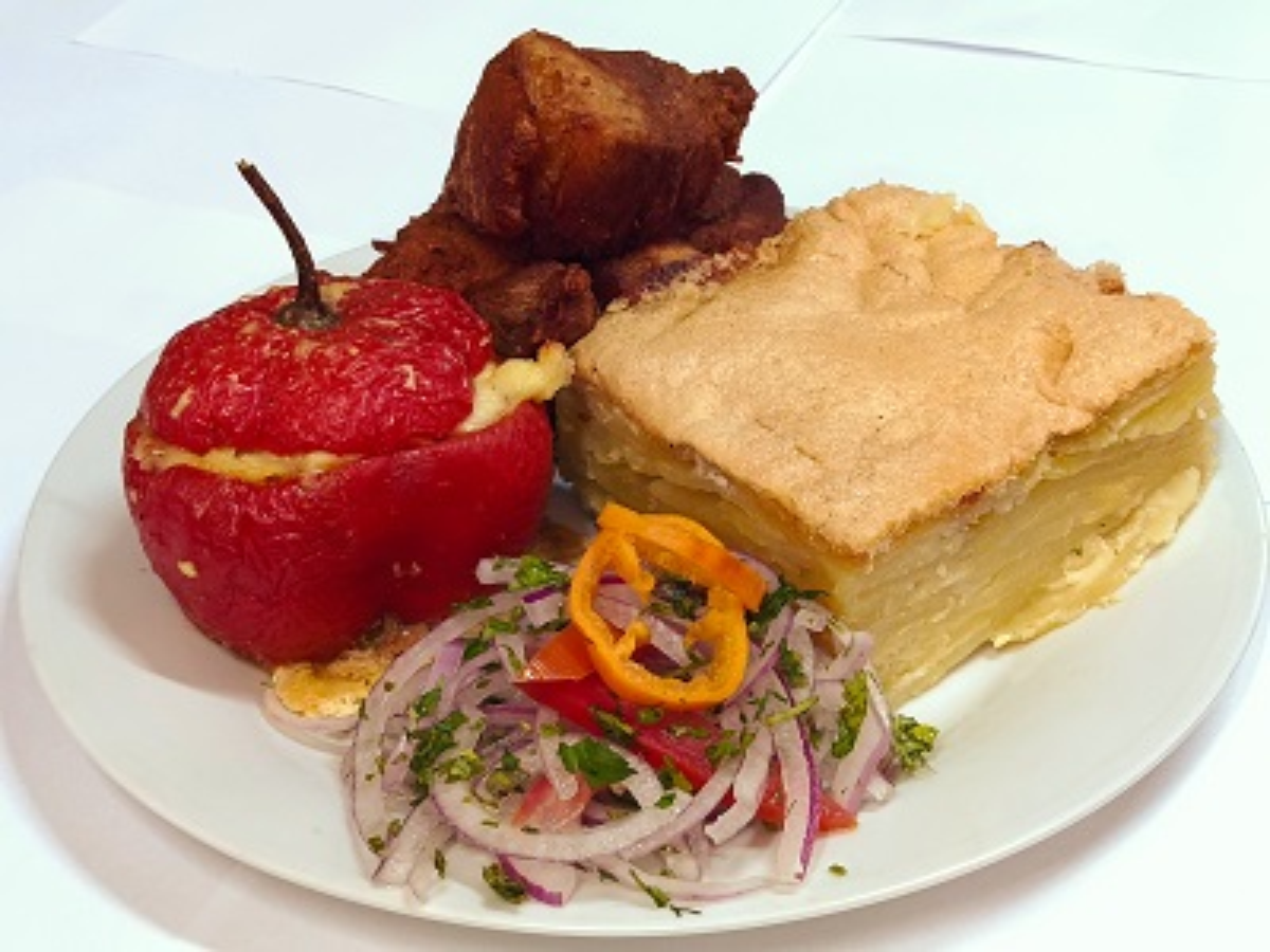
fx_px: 2642
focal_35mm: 72
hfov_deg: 27.0
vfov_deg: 20.4
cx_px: 635
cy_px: 476
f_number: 1.7
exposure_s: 1/100
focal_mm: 5.24
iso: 585
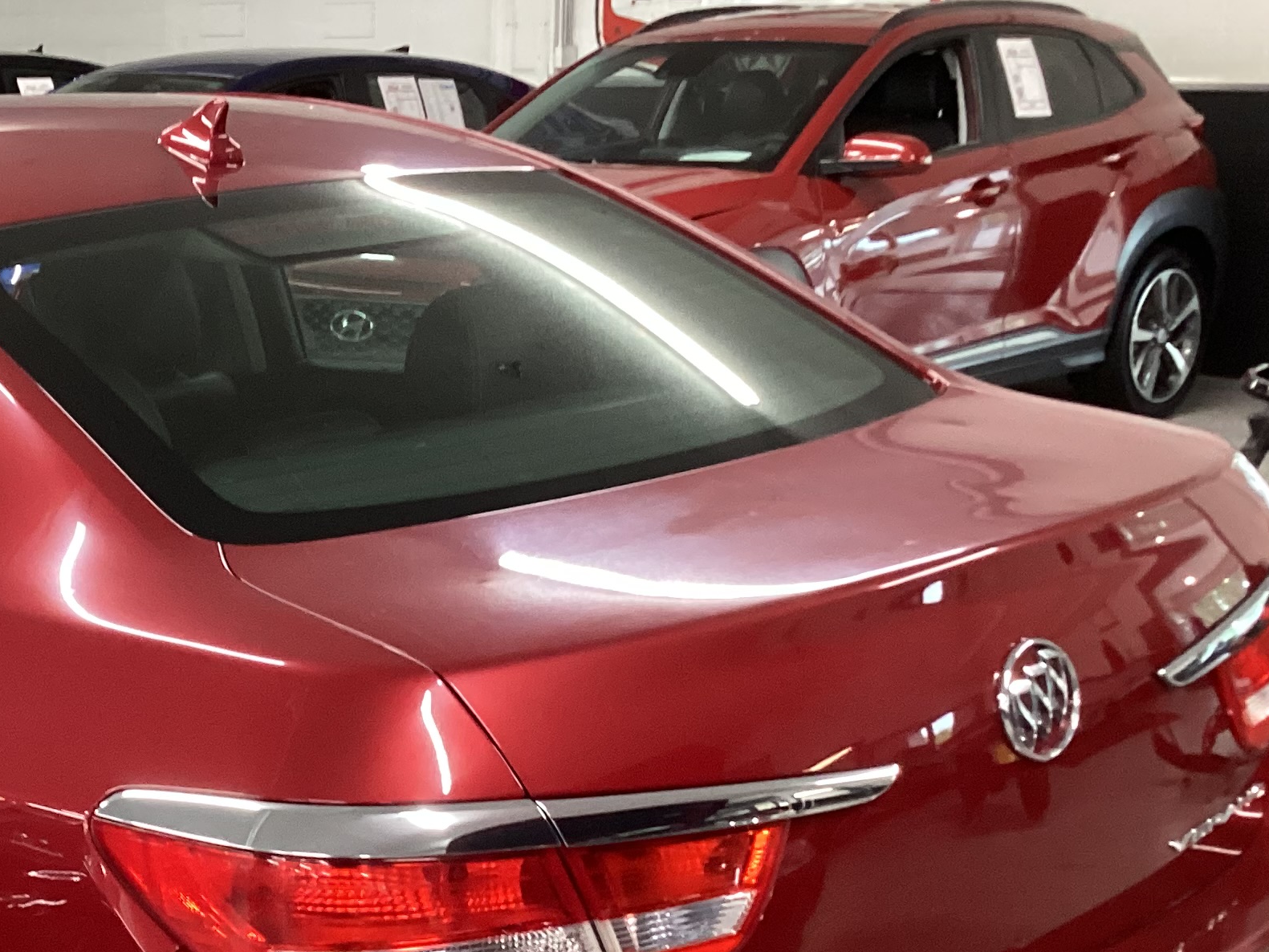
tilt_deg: -20.5
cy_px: 816
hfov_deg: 29.5
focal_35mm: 64
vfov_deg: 22.5
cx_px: 237
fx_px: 2346
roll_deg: +0.8
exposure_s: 1/33
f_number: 2.4
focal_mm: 3.3
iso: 250
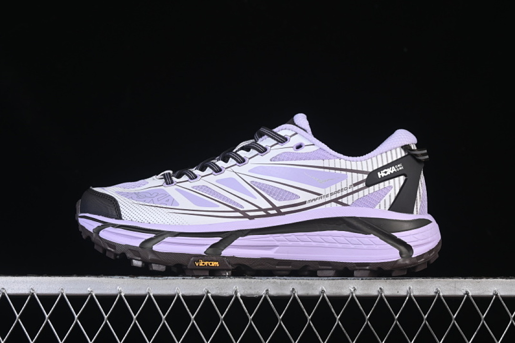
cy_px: 172
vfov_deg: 18.2
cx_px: 258
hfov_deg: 27.0
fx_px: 1073
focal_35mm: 75
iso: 160
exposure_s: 1/80
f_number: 8
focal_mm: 50
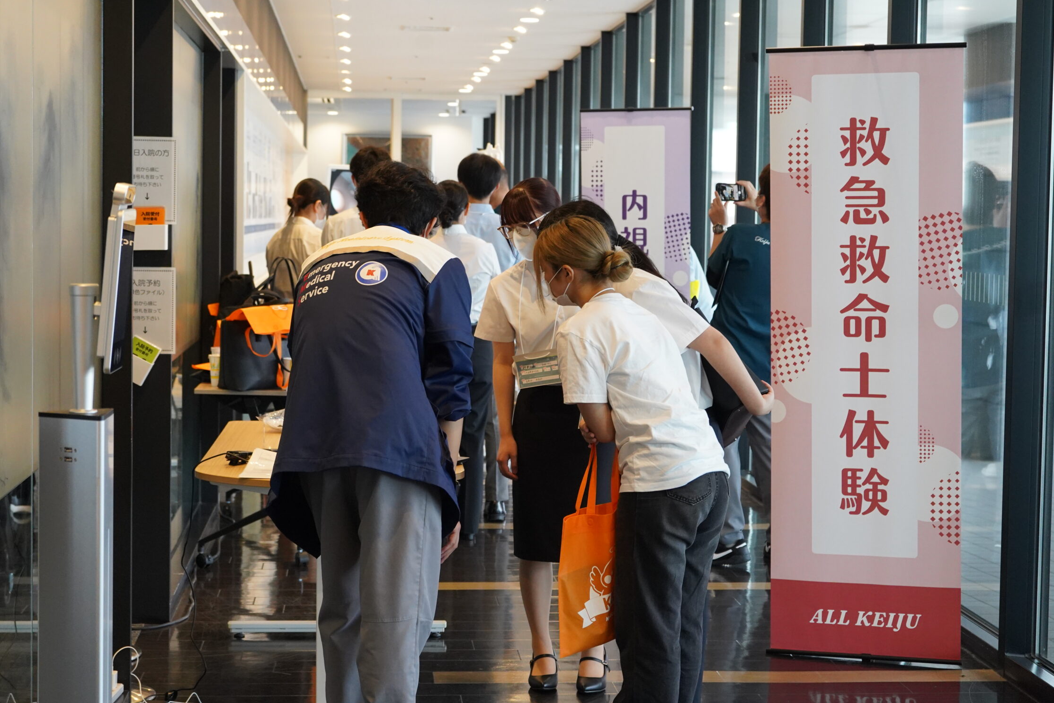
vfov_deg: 19.7
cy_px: 327
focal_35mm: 69
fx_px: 2020
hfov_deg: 29.2
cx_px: 484
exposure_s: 1/160
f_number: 5.6
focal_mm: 60
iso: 3200
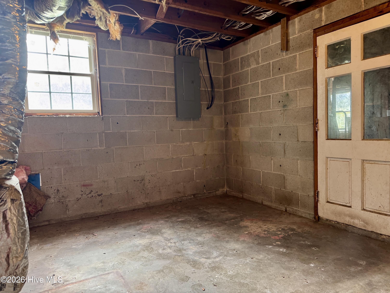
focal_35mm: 24
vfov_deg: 56.8
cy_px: 146
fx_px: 270
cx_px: 195
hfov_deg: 71.6
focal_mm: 6.76
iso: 250
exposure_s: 1/60
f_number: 1.78
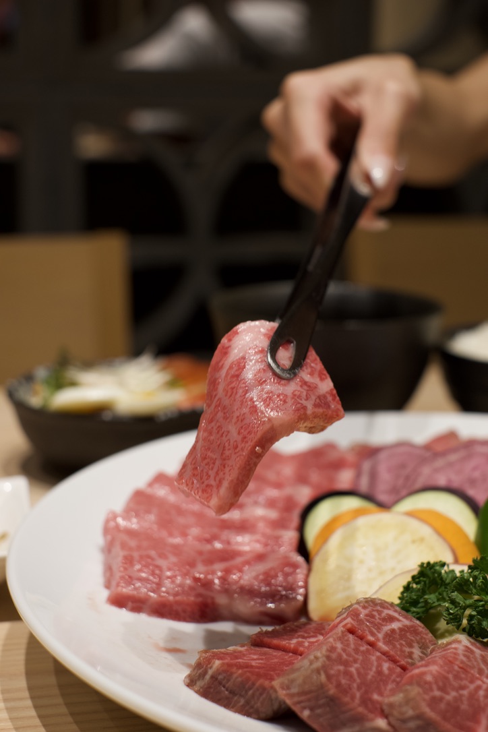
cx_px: 244
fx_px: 1078
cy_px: 366
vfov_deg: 37.5
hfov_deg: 25.5
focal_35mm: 53
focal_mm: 35
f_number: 4
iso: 640
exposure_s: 1/52
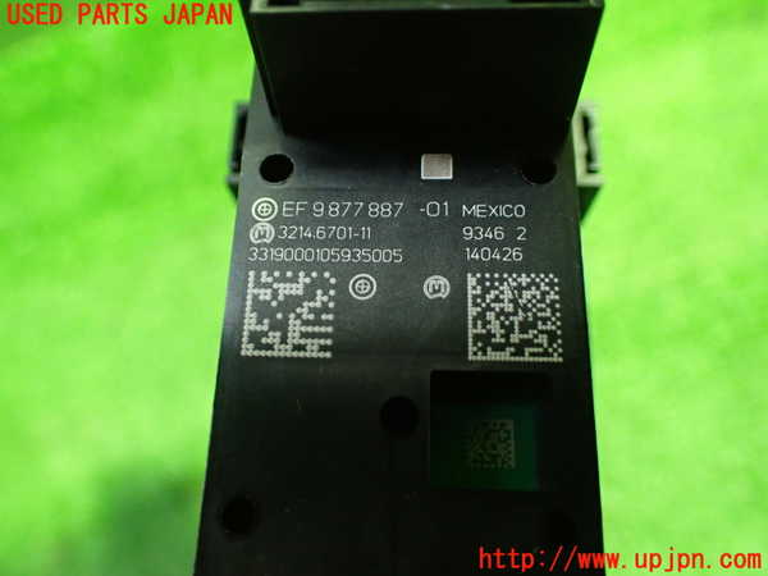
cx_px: 384
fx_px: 666
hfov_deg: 60.0
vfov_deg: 46.8
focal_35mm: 30
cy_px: 288
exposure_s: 1/30
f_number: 2.3
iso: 800
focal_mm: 5.4
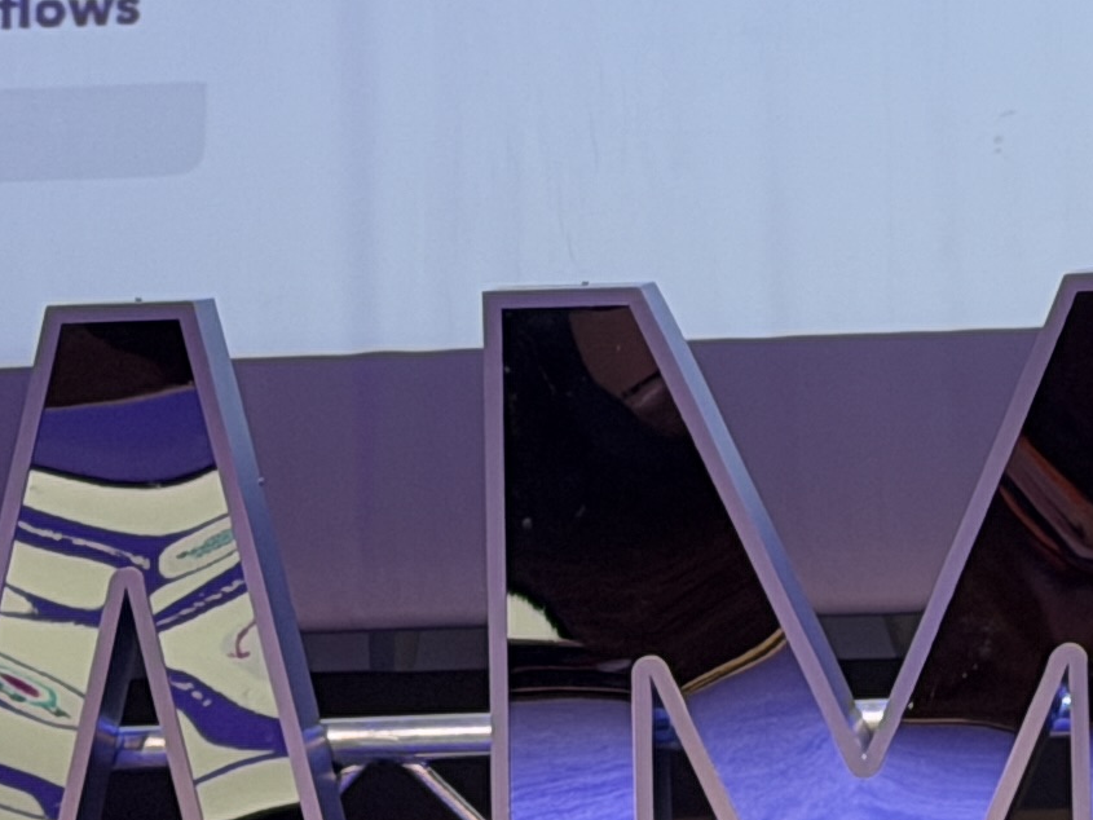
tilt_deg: +4.1
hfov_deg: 8.5
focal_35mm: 229
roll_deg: +2.0
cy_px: -433
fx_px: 7232
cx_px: 1387
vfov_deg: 6.4
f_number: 1.78
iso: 80
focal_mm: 6.76
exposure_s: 1/50
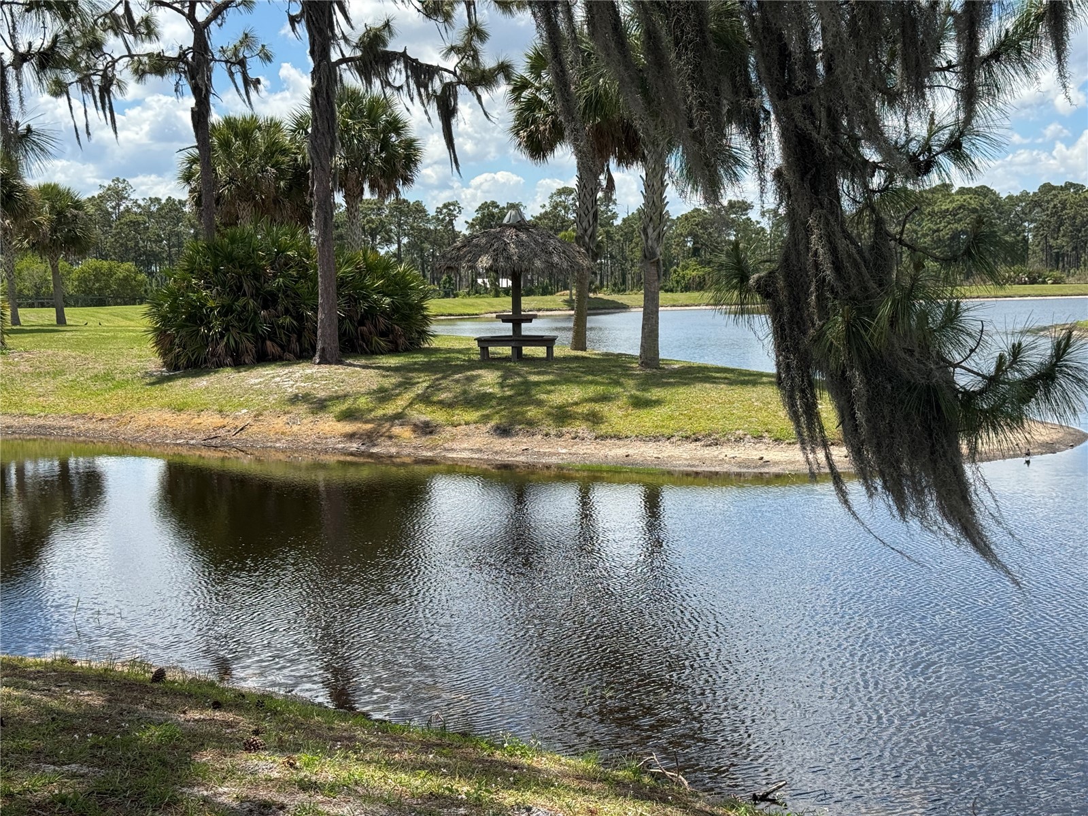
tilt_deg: -5.5
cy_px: 408
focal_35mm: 48
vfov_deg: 30.3
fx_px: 1509
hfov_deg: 39.7
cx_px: 544
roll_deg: +0.8
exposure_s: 1/3096
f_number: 1.78
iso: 64
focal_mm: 6.76
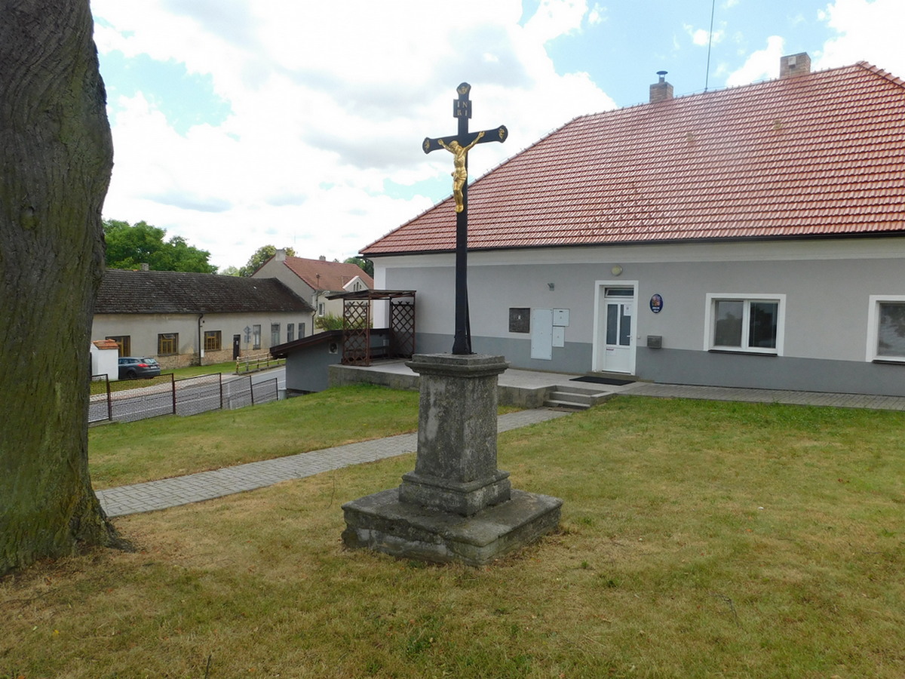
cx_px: 452
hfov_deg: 73.9
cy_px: 340
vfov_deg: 58.9
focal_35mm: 23
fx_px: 601
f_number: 3
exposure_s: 1/800
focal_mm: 4
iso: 125
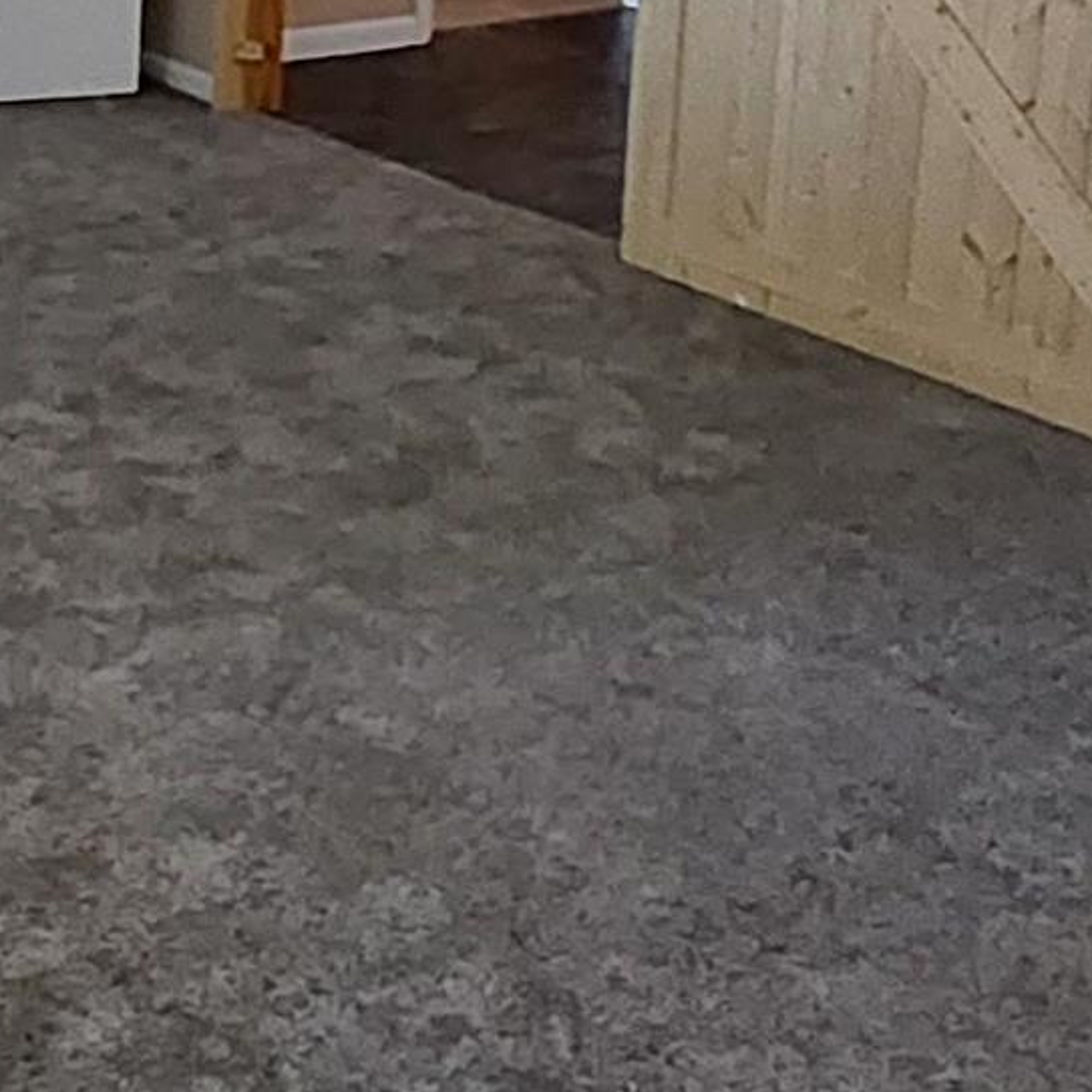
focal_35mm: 80
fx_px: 2855
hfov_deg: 21.2
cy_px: 113
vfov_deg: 21.2
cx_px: 141
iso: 200
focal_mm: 1.64
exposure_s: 1/60
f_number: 2.2
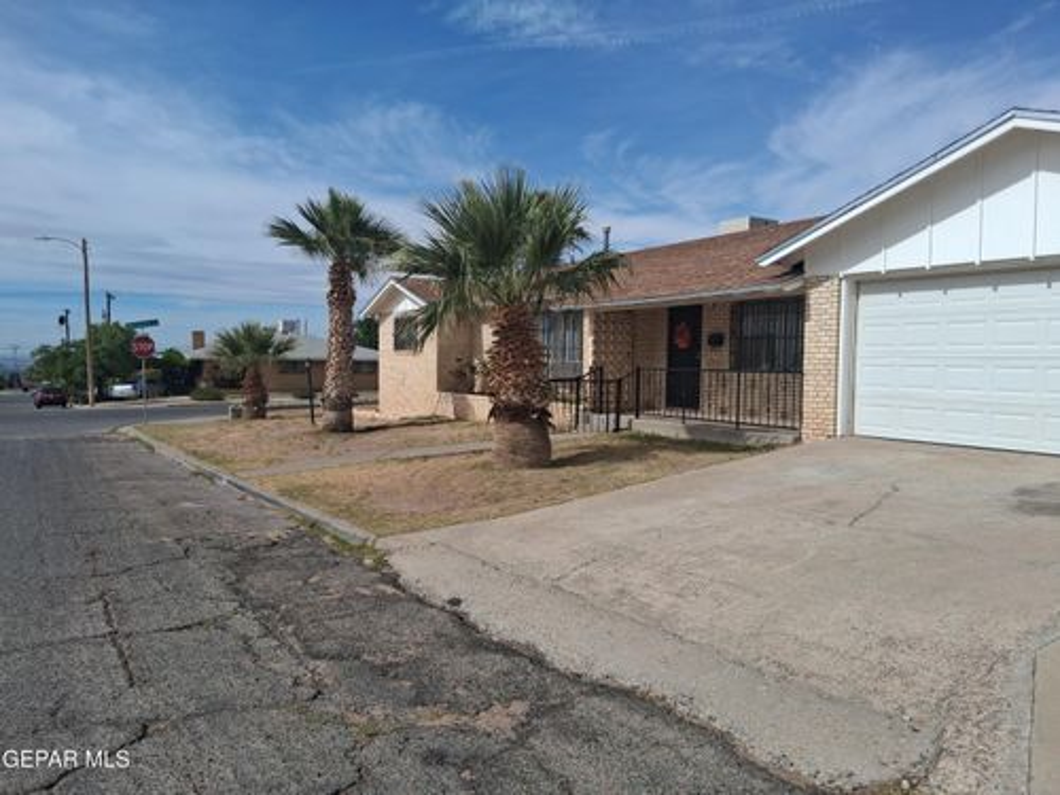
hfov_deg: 67.3
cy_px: 398
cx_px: 530
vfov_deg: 53.1
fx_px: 796
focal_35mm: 26
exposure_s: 1/894
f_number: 1.8
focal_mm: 3.98
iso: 25
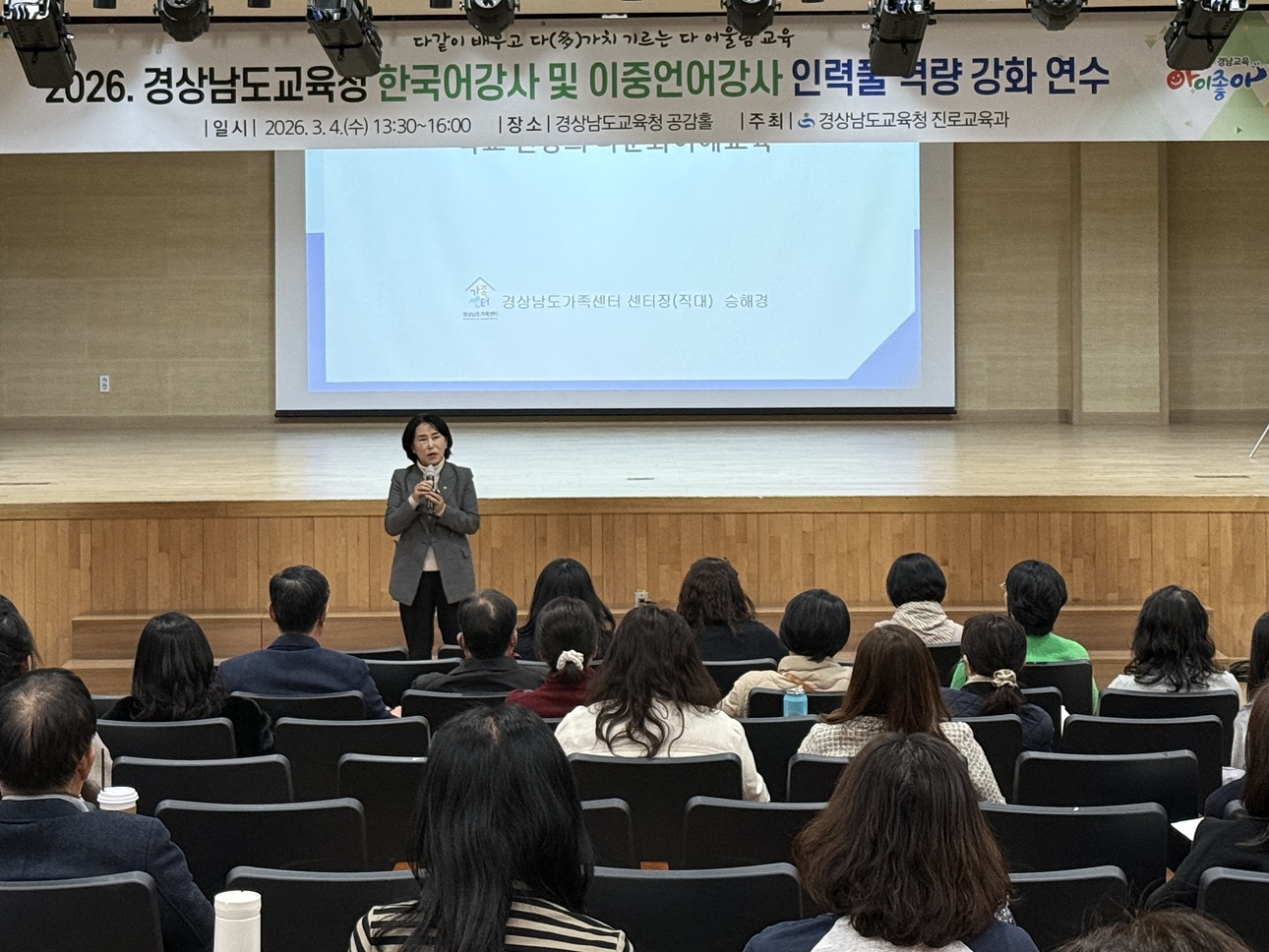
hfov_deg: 26.0
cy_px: 233
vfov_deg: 19.5
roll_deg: +0.7
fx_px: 2750
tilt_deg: -1.0
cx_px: 554
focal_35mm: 75
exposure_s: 1/60
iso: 250
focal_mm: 6.76
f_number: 1.78
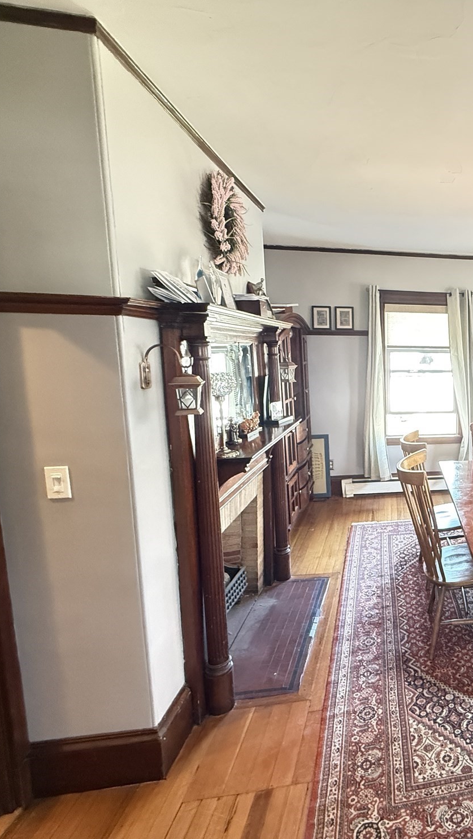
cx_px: 489
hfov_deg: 44.3
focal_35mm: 21
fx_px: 468
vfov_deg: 83.8
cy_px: 409
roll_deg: -0.7
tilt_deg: -7.4
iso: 800
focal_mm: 2.22
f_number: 2.2
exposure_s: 1/60
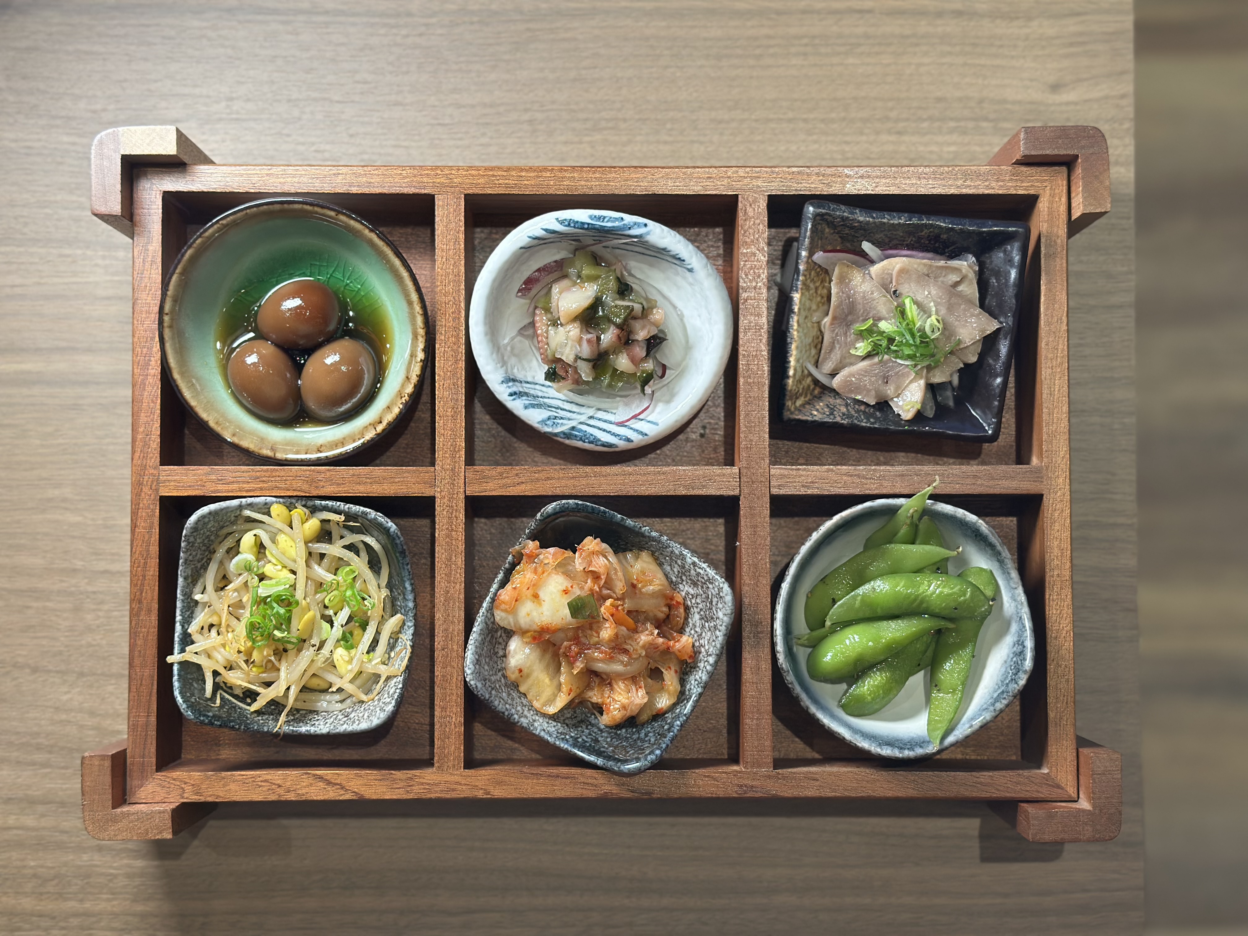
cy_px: 468
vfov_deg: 30.3
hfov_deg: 39.7
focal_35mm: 48
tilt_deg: -87.0
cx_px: 624
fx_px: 1731
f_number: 1.78
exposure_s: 1/120
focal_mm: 6.86
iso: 125
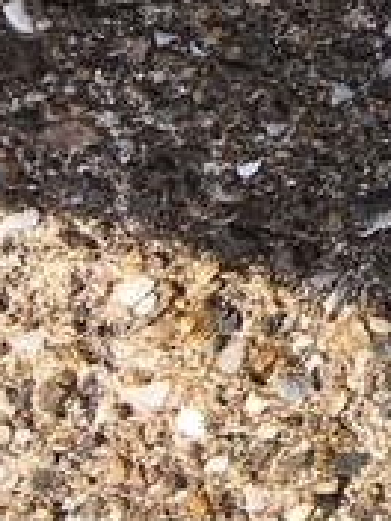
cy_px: -536
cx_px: 1123
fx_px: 2545
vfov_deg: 10.7
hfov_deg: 7.8
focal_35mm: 169
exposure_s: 1/1166
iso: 25
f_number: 2.2
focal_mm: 4.15
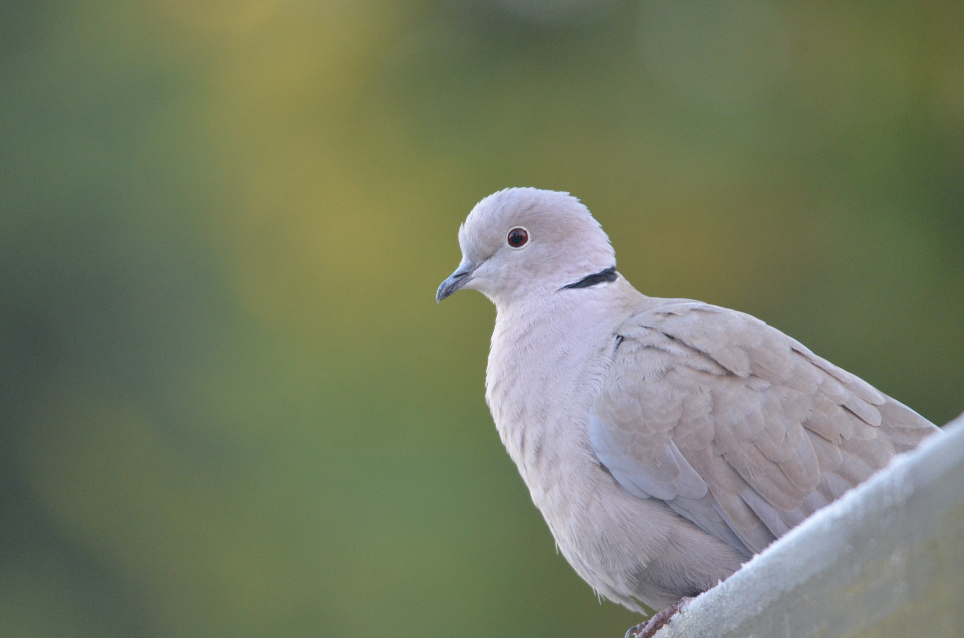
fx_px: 20040
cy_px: 319
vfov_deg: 1.8
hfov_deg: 2.8
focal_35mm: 750
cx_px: 482
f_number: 6.3
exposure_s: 1/125
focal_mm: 500
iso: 1800
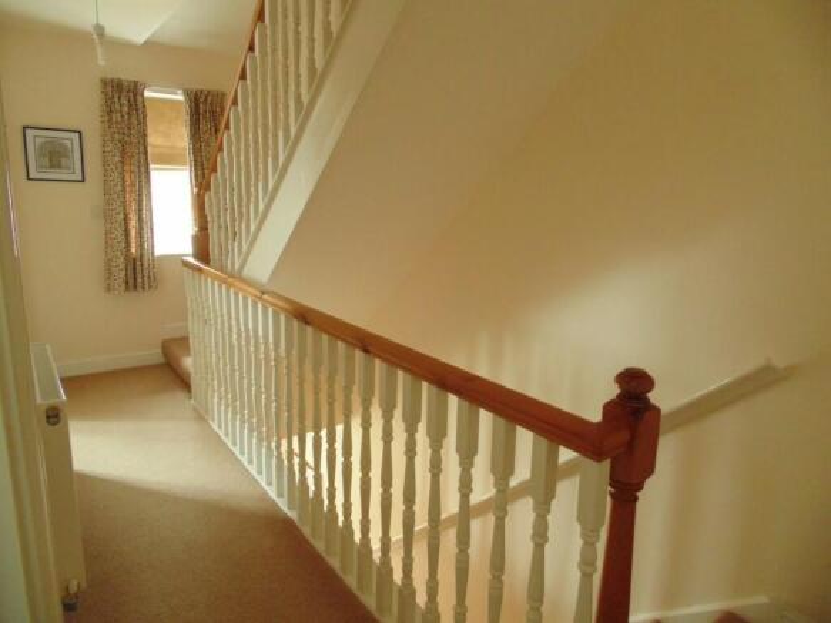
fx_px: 528
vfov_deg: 61.1
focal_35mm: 22
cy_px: 312
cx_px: 416
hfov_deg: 76.4
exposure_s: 1/25
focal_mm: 4
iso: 400
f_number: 3.1
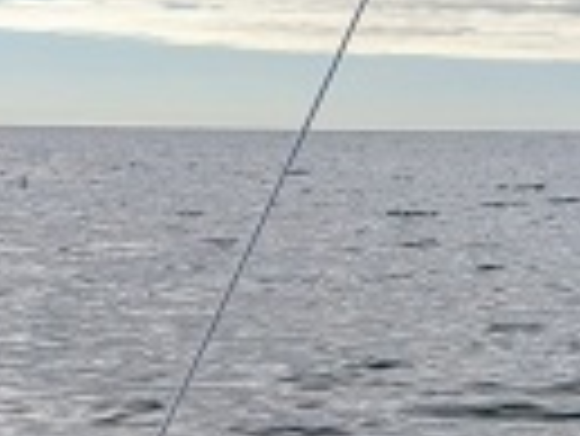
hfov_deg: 11.8
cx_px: 481
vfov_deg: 8.8
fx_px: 2801
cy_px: 575
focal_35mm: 167
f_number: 1.8
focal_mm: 4.44
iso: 56
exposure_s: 1/4673
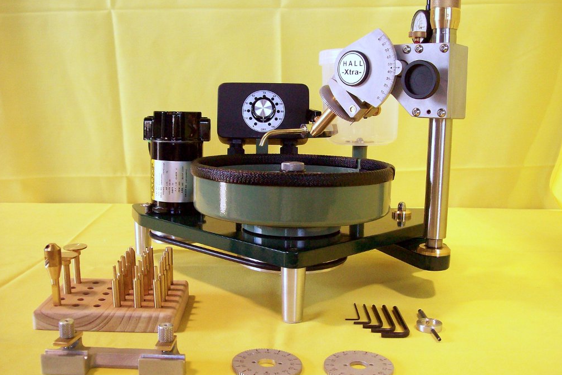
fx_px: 593
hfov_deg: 50.7
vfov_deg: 35.1
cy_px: 199
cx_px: 281
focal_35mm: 38
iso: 200
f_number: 2.7
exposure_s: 1/133
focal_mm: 6
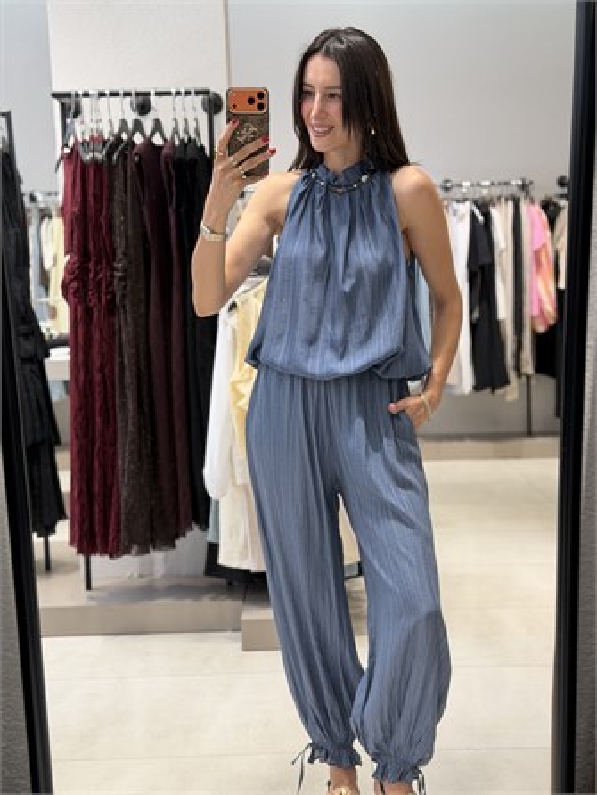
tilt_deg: -22.4
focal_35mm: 48
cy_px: 398
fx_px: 1103
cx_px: 298
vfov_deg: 39.6
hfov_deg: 30.3
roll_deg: +0.7
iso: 80
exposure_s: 1/100
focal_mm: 6.76
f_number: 1.78
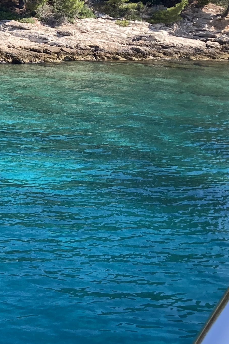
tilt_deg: -8.8
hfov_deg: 13.9
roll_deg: -1.0
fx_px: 830
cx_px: -184
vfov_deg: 23.2
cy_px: 88
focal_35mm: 87
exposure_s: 1/842
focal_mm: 3.99
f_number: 1.8
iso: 20
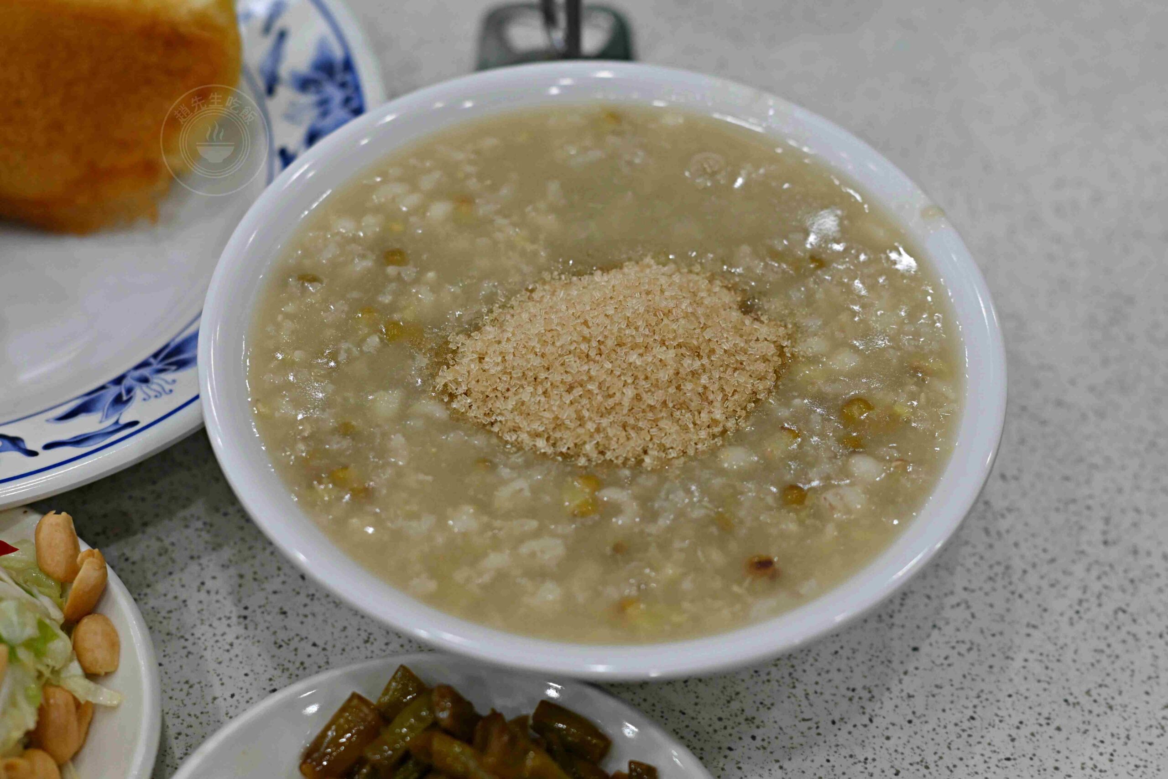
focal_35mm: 75
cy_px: 390
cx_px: 584
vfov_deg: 18.2
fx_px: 2433
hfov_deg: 27.0
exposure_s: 1/200
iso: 280
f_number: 3.2
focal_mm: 50
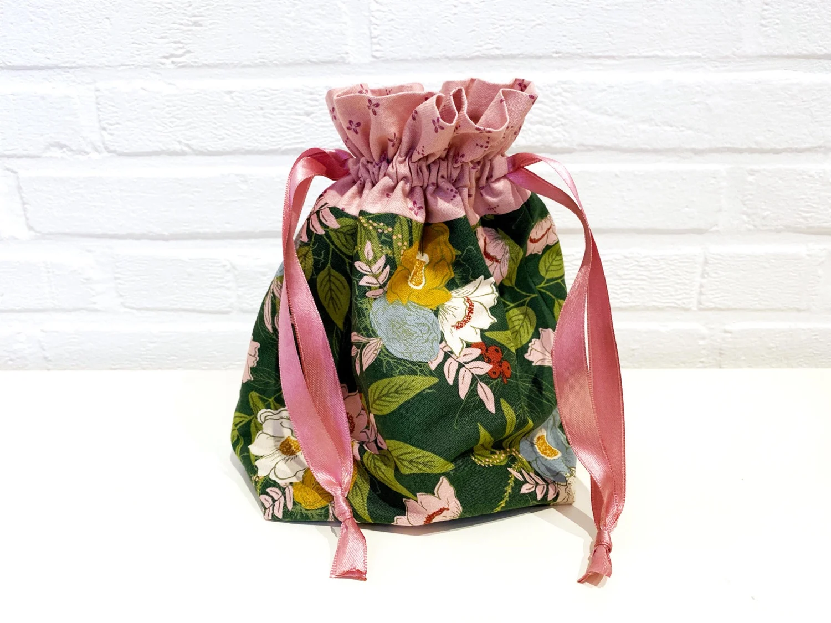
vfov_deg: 53.1
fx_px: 624
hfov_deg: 67.3
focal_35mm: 26
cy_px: 312
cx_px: 416
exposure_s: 1/50
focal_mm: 4.2
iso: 125
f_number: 1.8
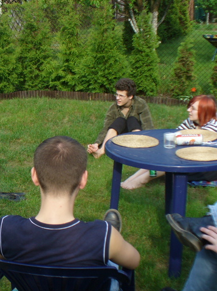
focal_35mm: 59
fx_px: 494
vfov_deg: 32.7
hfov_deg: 24.2
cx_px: 30
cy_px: 168
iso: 64
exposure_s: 1/320
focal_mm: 6.1
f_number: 2.8
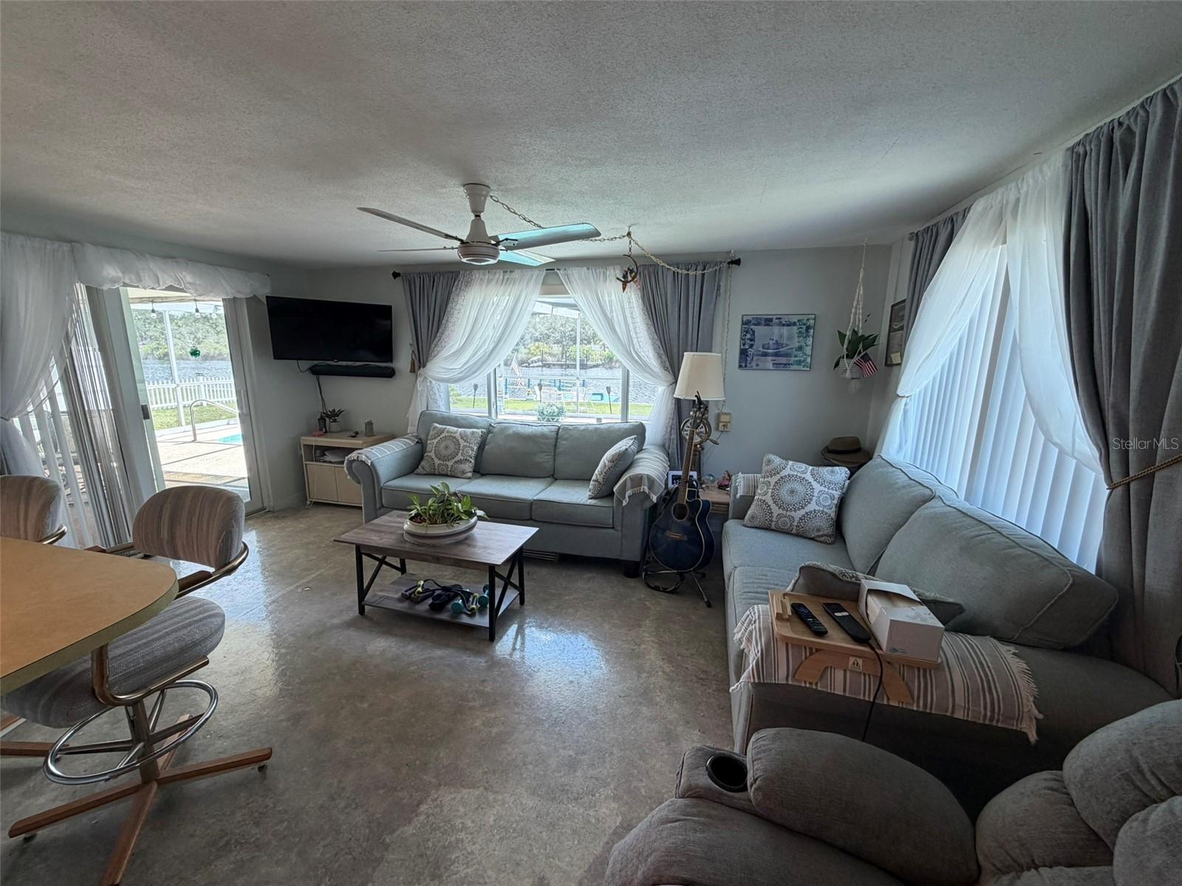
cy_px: 443
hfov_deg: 102.1
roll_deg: -0.7
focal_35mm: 14
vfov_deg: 85.7
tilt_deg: -11.2
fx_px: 478
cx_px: 591
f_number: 2.2
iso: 125
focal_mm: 2.22
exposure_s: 1/120
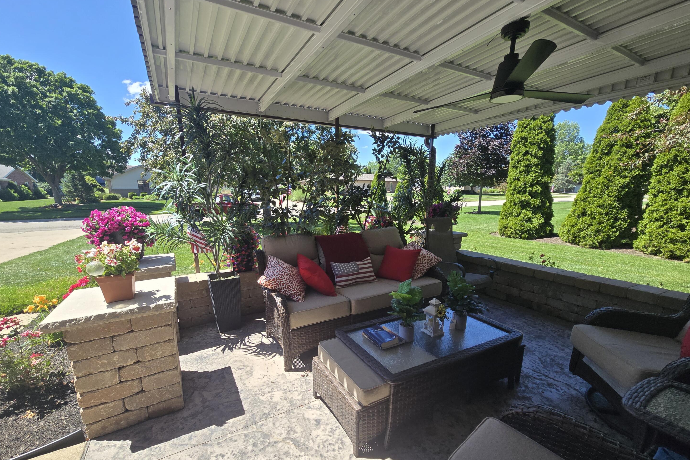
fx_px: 268
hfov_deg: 104.2
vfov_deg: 80.9
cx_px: 335
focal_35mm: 14
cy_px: 257
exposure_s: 1/1022
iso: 50
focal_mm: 2.2
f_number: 2.2
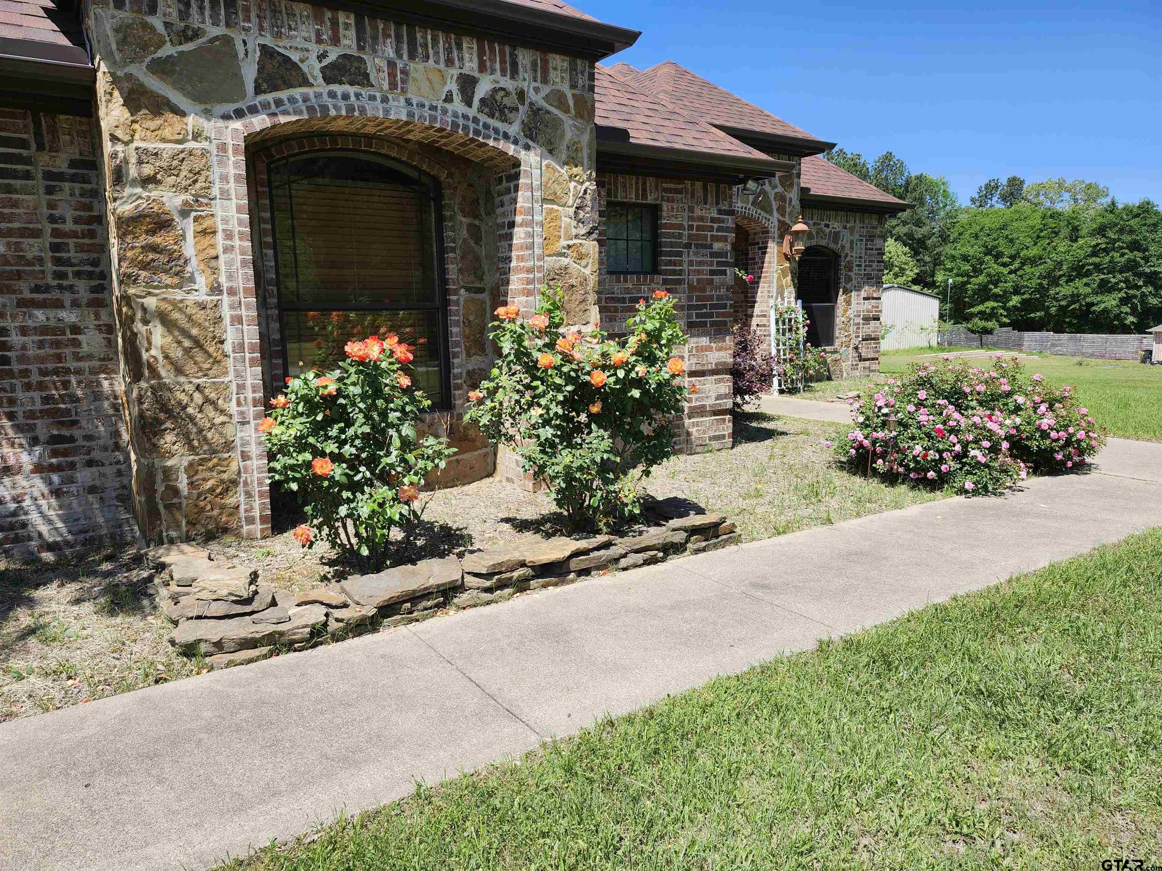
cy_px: 436
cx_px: 581
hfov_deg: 73.9
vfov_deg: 58.9
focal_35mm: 23
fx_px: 772
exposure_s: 1/1055
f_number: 1.8
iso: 25
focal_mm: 5.54
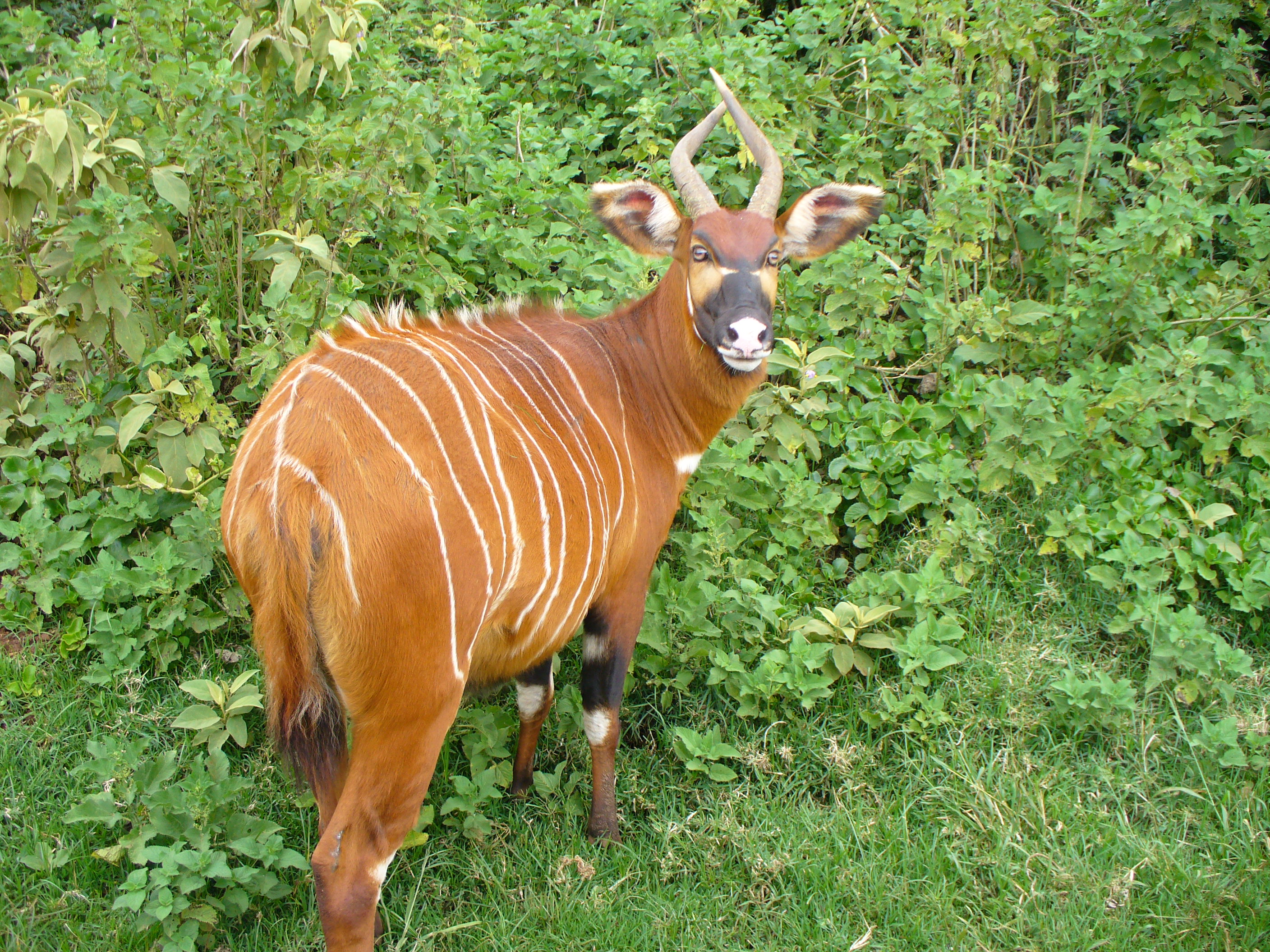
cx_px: 635
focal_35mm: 37
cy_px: 476
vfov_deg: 38.7
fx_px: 1357
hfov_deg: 50.1
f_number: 2.8
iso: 80
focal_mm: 6.1
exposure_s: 1/50
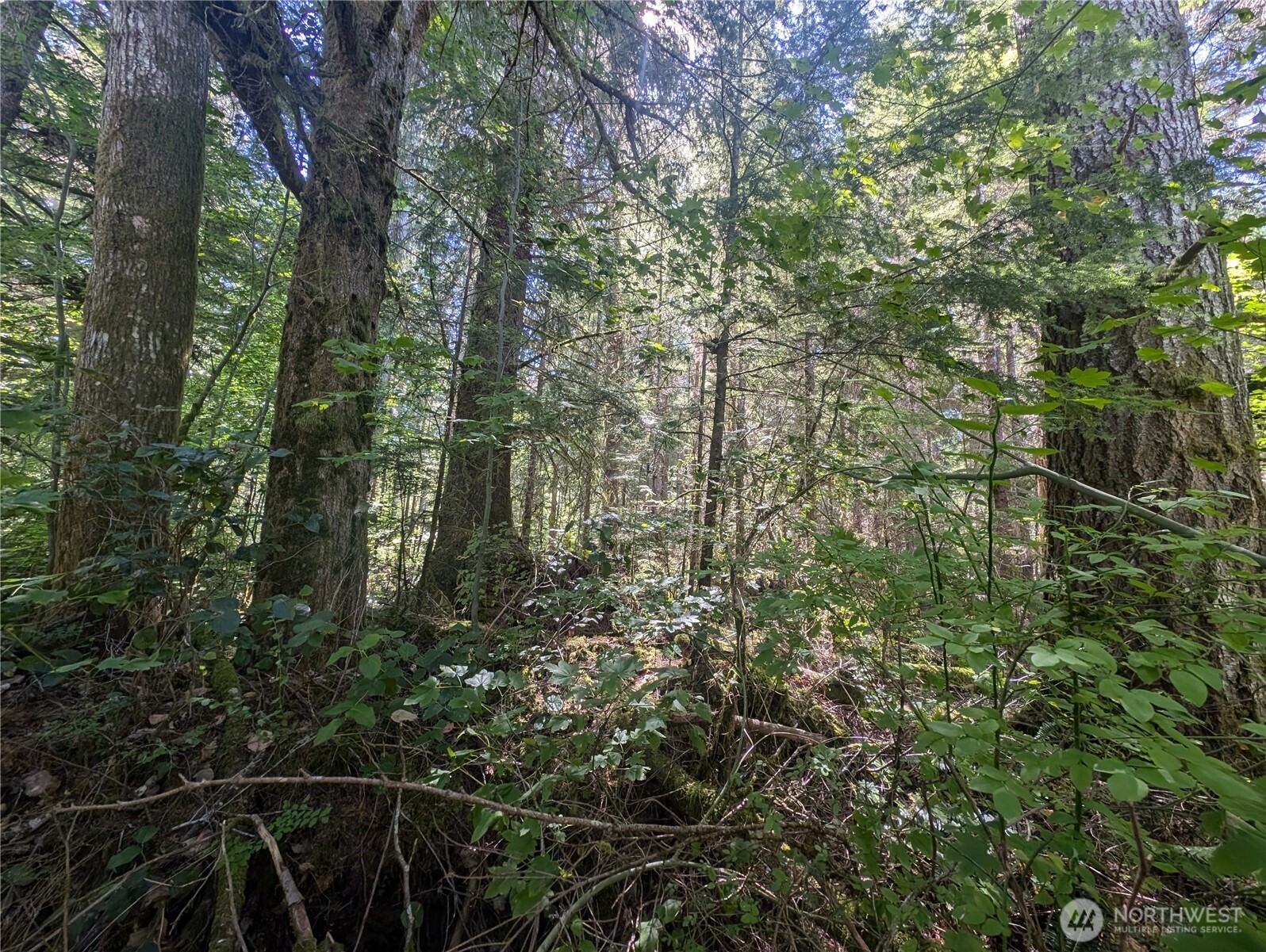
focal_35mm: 12
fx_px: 439
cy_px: 476
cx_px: 633
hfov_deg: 110.5
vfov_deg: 94.6
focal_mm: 2.23
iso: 90
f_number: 1.95
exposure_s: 1/106
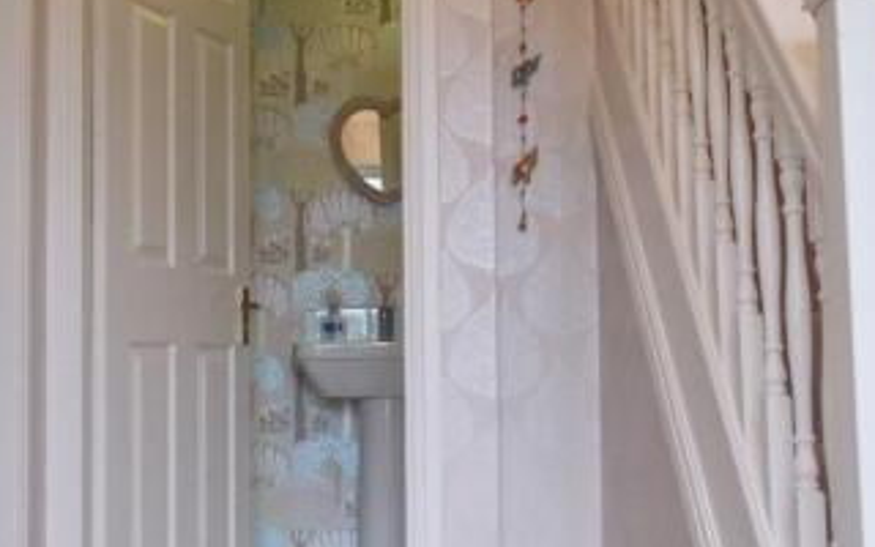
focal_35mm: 54
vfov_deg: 23.9
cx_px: 439
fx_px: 1288
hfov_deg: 37.5
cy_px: 319
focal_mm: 4
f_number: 2.7
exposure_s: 1/60
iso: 160
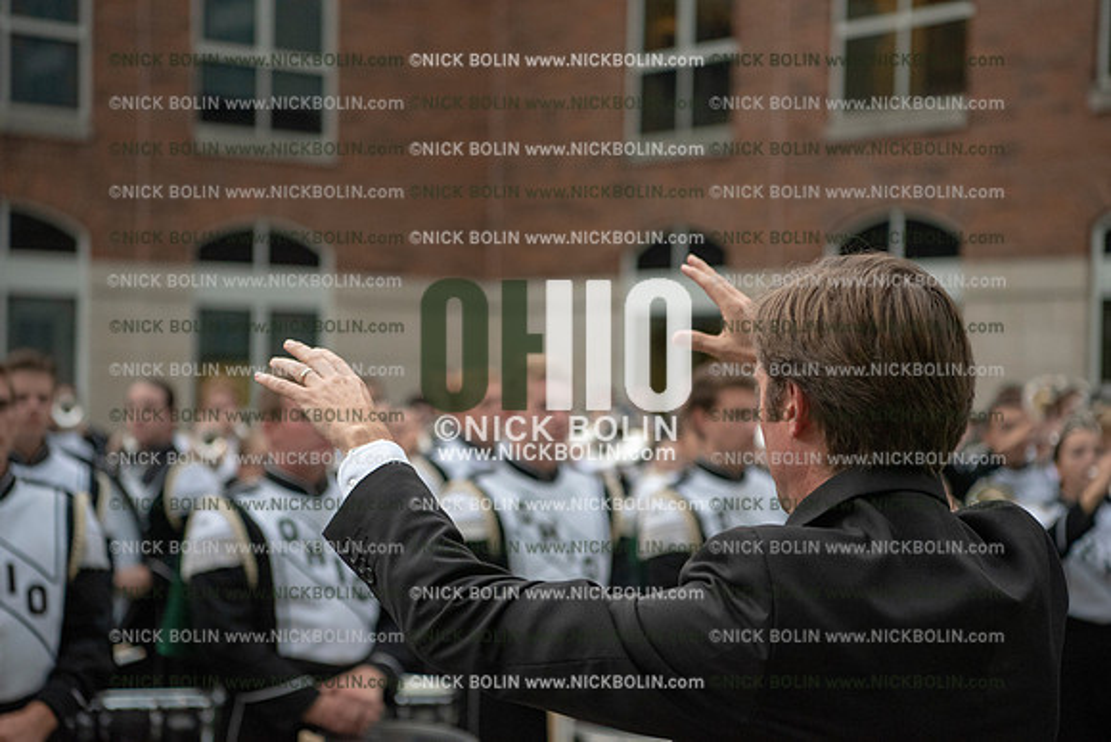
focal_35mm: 70
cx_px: 556
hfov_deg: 28.8
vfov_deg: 19.5
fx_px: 2161
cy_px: 371
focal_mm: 70
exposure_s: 1/1600
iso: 3200
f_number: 3.5
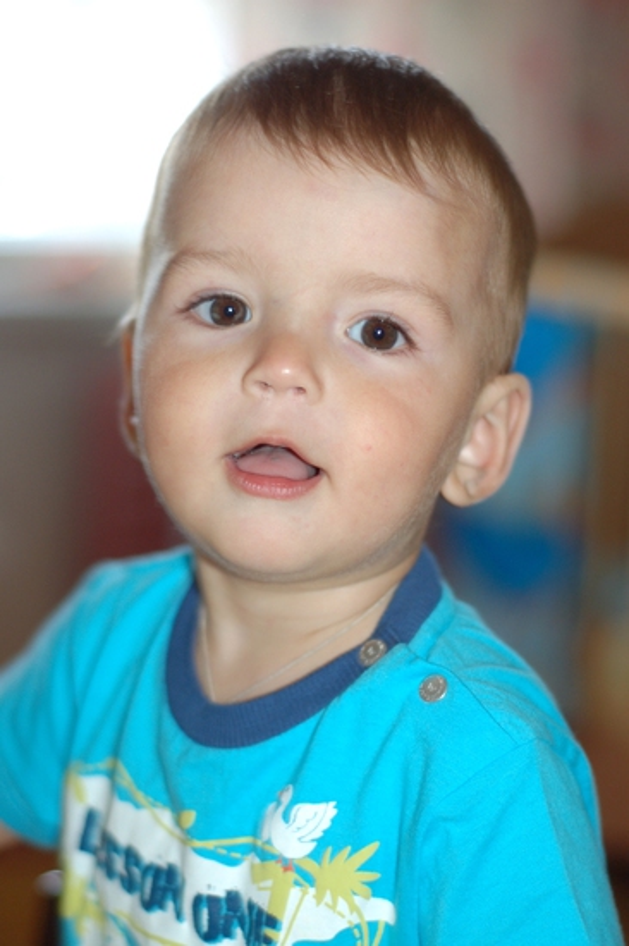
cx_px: 314
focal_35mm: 75
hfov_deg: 18.2
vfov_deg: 27.0
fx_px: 1968
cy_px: 473
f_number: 2.8
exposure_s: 1/60
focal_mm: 50
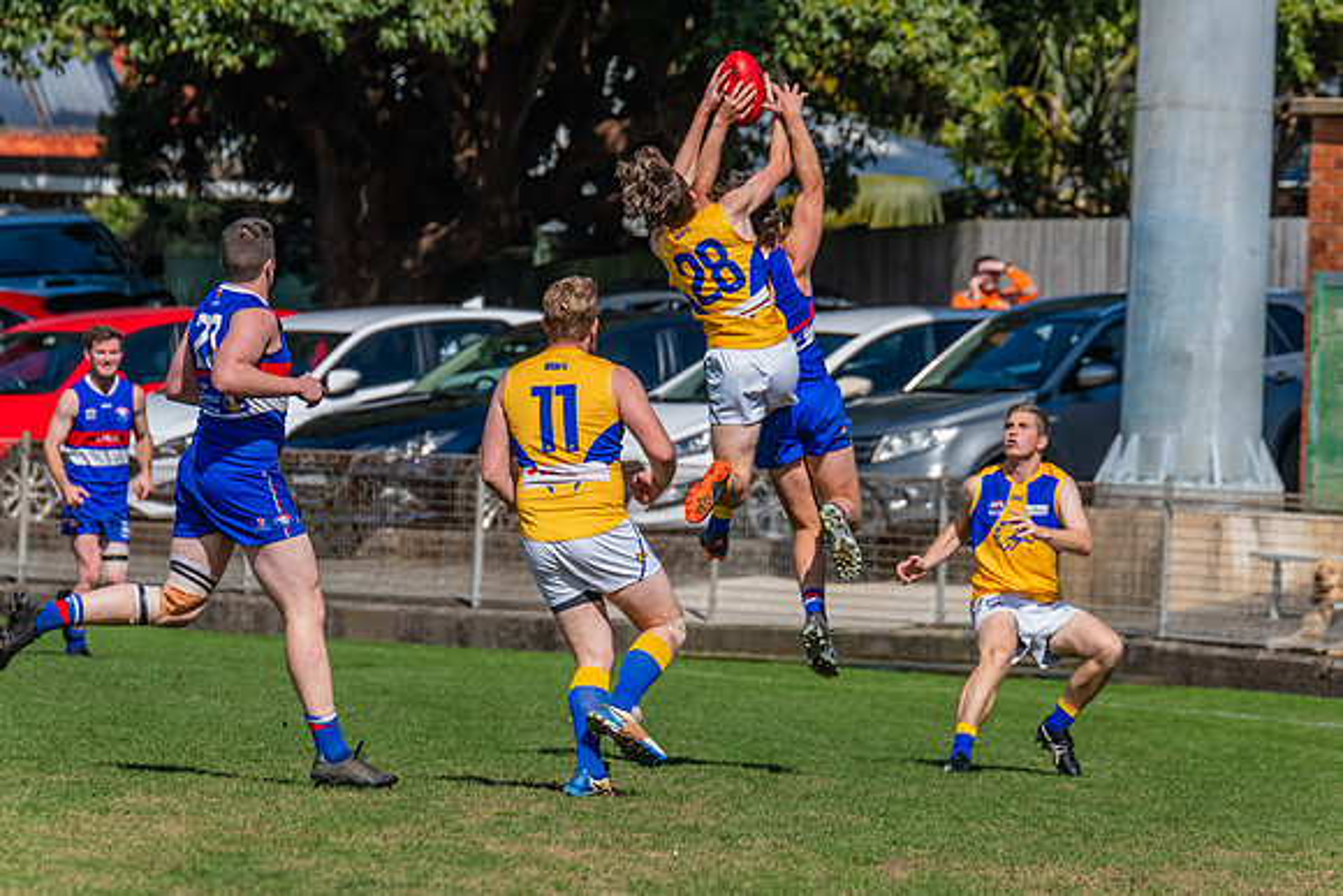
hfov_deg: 4.4
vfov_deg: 3.0
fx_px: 17307
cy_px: 401
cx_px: 696
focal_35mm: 464
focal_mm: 420
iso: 800
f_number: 9
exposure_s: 1/1600
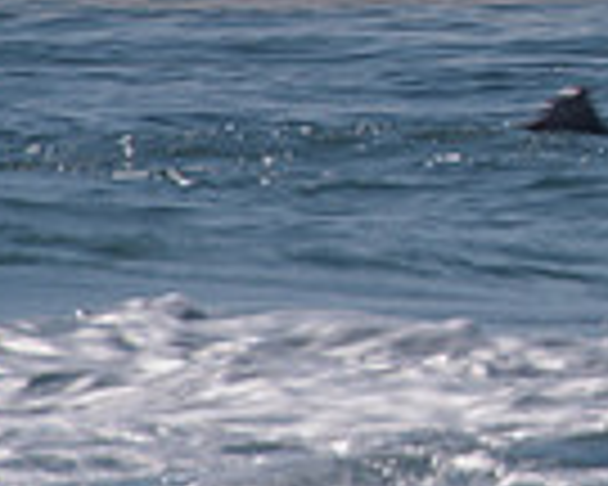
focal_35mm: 2015
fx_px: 36259
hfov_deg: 1.0
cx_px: 1130
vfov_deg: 0.8
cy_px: -254
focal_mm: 500
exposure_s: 1/20
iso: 31
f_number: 18
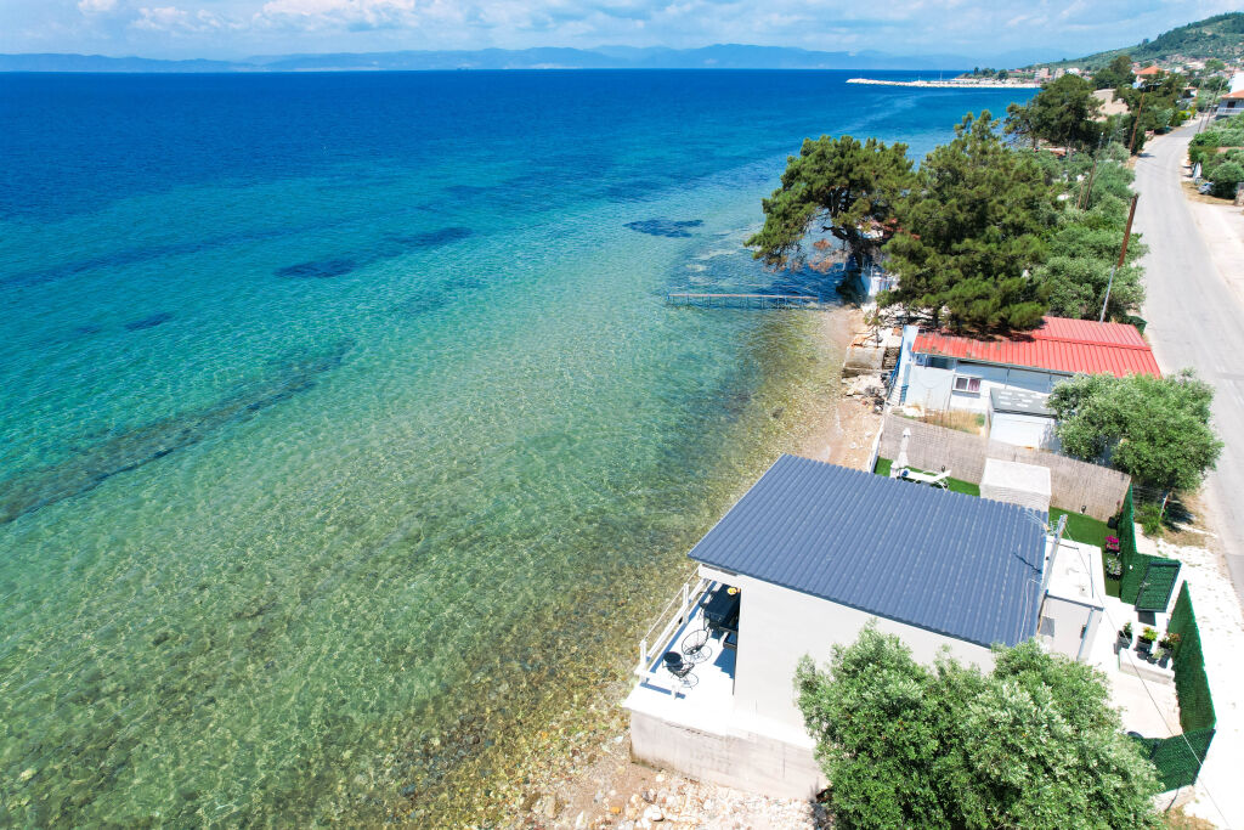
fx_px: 760
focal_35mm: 22
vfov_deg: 57.2
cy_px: 415
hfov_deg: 78.6
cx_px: 622
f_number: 2.8
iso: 200
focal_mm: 8.38
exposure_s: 1/3200
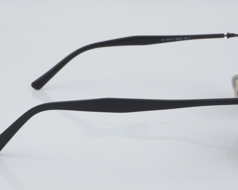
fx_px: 716
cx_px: 127
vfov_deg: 15.1
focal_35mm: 102
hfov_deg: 18.9
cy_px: 88
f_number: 32
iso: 100
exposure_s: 1/4
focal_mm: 55
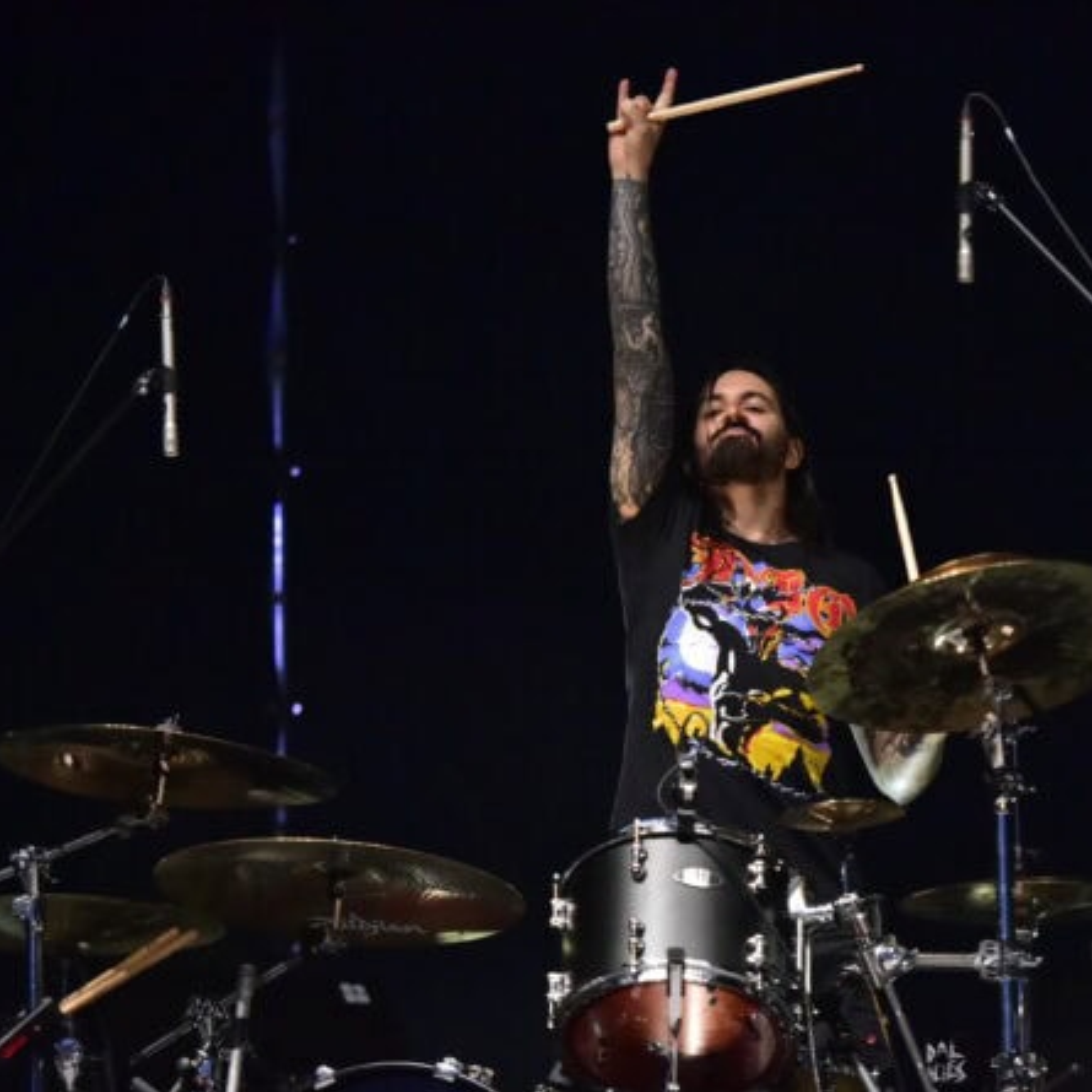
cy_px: 546
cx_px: 719
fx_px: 6638
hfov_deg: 9.4
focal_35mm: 186
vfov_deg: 9.4
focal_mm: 145
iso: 25600
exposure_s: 1/800
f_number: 2.8
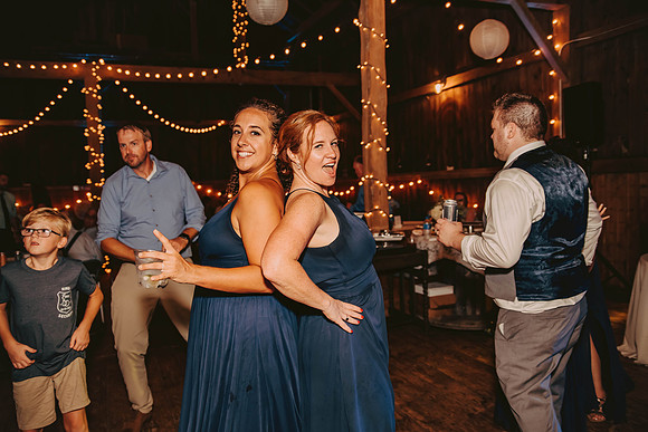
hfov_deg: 65.5
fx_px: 504
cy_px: 216
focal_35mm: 28
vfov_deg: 46.4
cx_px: 324
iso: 1000
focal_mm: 28
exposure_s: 1/160
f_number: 2.8
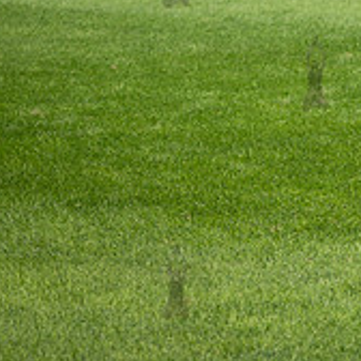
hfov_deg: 5.6
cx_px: 591
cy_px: -31
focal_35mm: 309
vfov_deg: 5.6
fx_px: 3646
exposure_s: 1/800
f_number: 5.6
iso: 160
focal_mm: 105
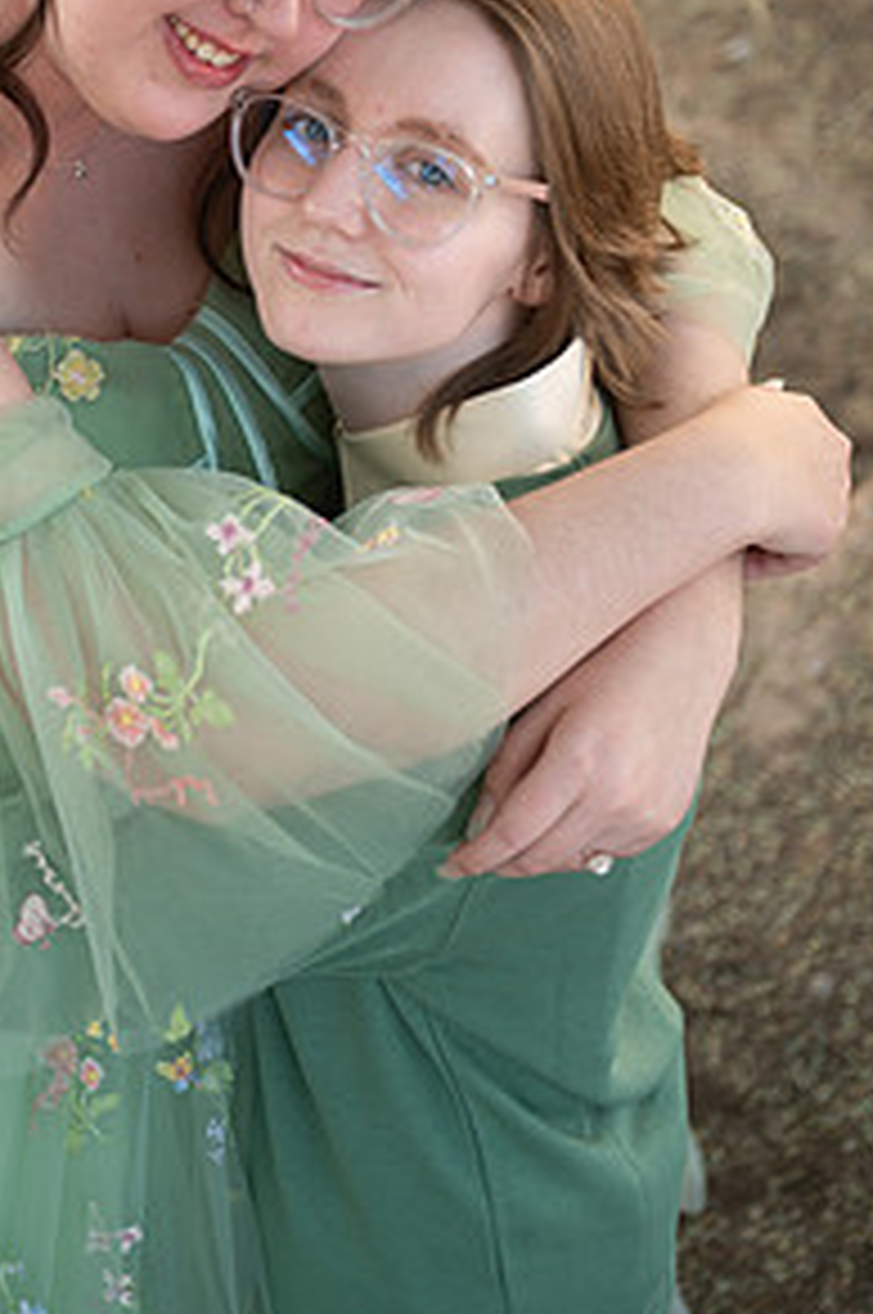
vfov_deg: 27.2
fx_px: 2698
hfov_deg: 18.3
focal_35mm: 74
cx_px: 232
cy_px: 450
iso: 320
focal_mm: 48
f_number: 2.8
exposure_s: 1/200
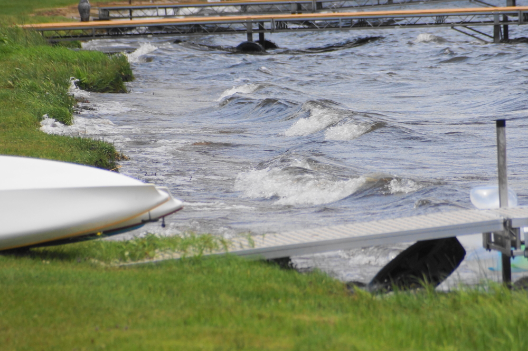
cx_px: 264
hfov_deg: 5.5
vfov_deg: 3.7
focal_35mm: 375
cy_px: 176
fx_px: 5498
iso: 250
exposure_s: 1/400
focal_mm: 250
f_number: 6.3
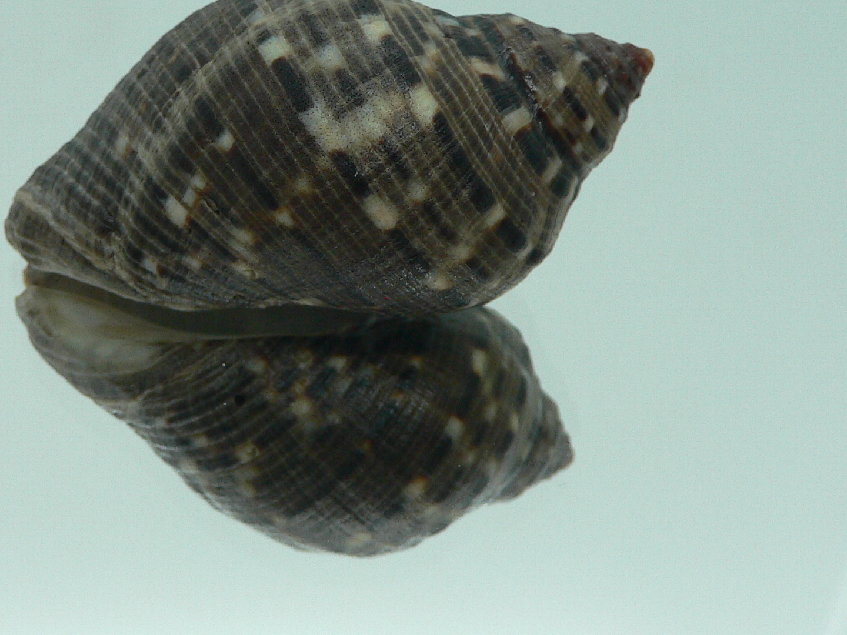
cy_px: 210
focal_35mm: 49
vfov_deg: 29.5
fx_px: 1199
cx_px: 319
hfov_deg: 38.7
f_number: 2.8
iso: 150
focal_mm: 4.6
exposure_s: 1/60
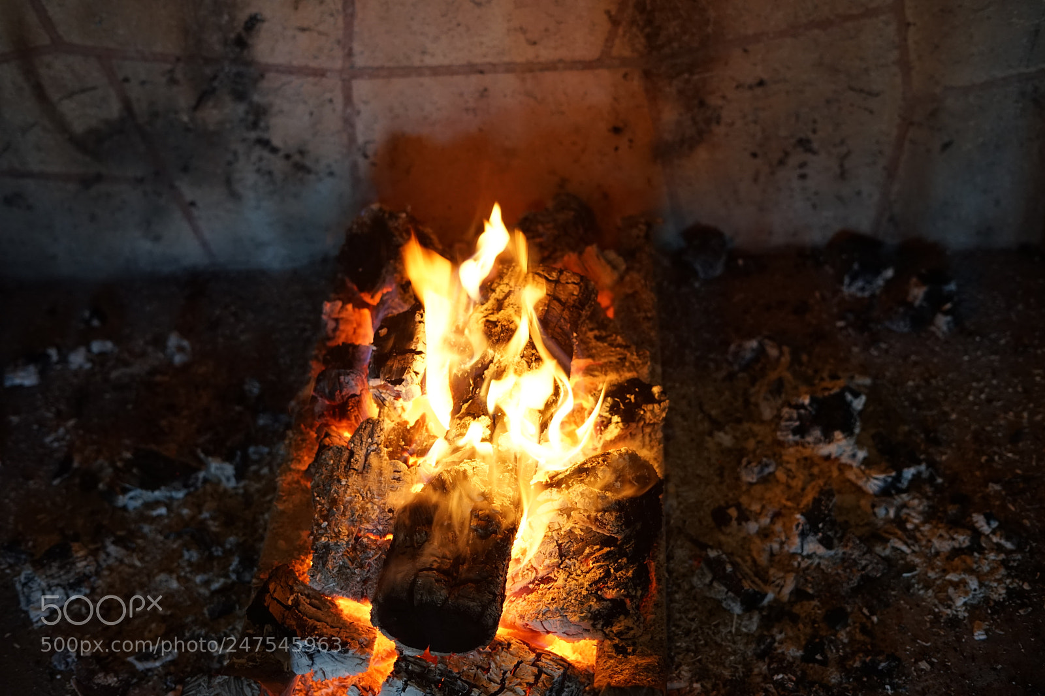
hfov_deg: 39.6
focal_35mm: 50
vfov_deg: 27.0
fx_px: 1451
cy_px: 348
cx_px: 522
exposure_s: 1/60
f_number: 2.8
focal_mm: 50
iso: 1250
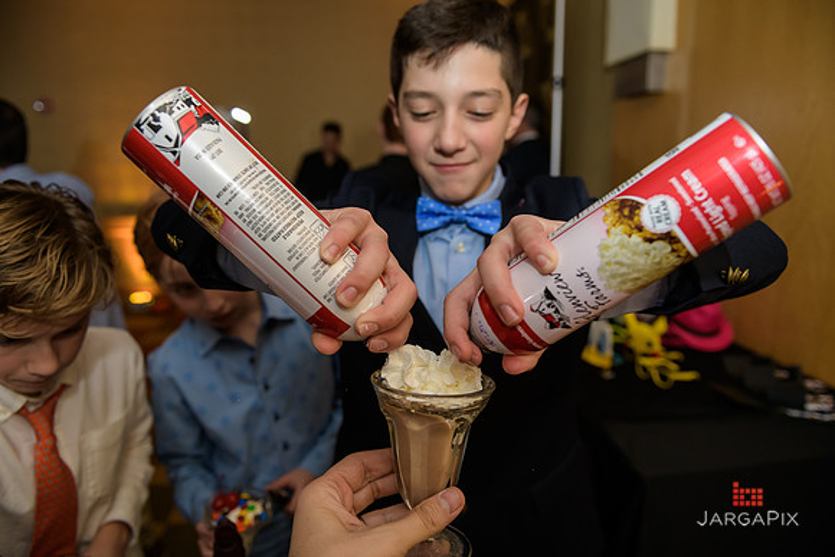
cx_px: 418
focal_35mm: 24
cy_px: 278
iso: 640
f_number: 3.2
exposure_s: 1/125
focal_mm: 24
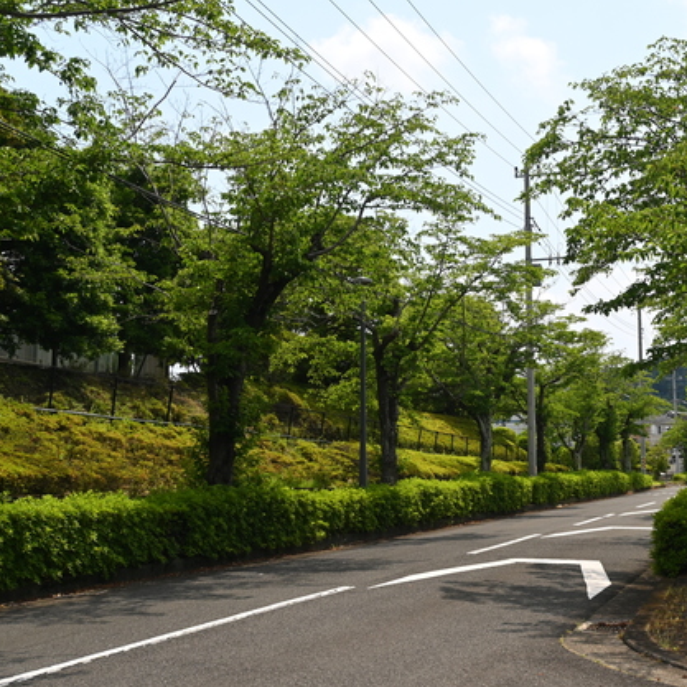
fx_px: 1077
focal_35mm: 48
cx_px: 501
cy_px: 344
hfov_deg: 34.7
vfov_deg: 35.4
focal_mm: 24.5
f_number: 6.3
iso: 320
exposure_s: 1/640
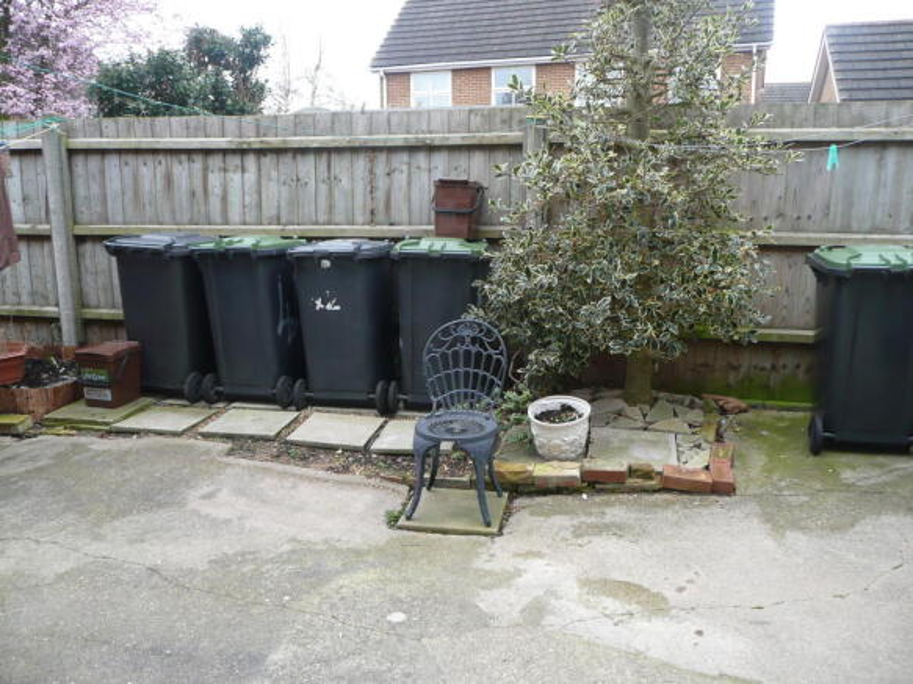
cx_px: 456
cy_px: 342
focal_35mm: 28
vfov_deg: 49.7
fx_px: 738
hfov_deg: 63.5
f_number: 3.3
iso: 100
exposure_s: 1/60
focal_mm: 4.6
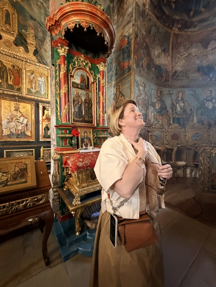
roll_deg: -1.3
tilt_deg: -2.0
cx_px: 108
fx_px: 116
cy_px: 144
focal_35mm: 14
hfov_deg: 85.7
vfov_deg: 102.0
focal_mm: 2.22
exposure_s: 1/50
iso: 800
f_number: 2.2
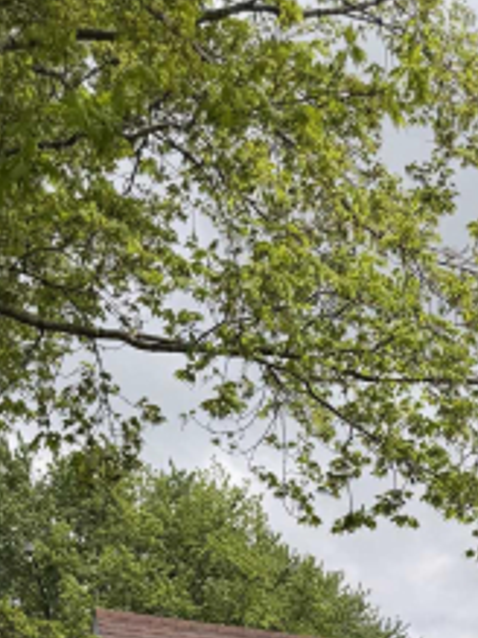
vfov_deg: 22.7
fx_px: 1345
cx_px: 420
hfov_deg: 19.8
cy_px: 905
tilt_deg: +5.2
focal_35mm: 73
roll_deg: -0.6
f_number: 1.78
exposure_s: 1/6711
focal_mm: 6.76
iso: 80
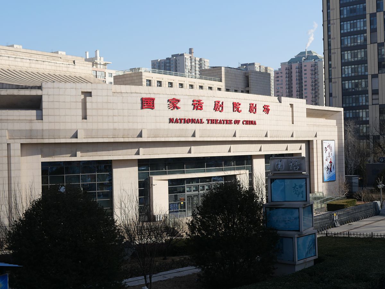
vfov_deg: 29.1
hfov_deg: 38.2
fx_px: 556
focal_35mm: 50
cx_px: 192
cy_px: 144
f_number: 5
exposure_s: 1/800
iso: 200
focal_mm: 25
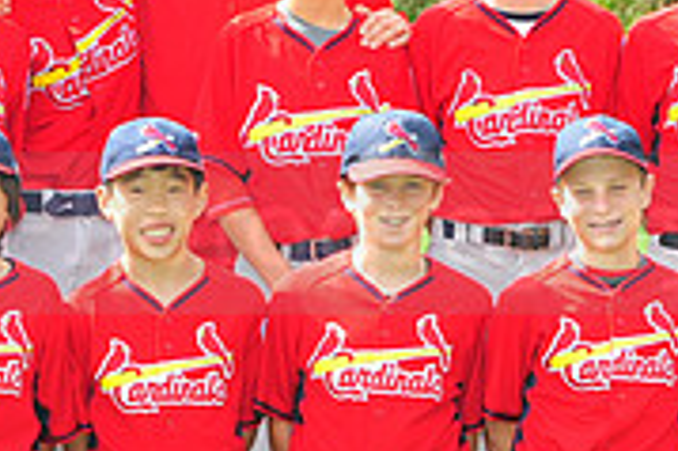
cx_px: 254
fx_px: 4873
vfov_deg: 5.3
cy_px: 201
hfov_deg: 8.0
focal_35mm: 259
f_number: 7.1
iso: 320
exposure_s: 1/320
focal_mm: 80
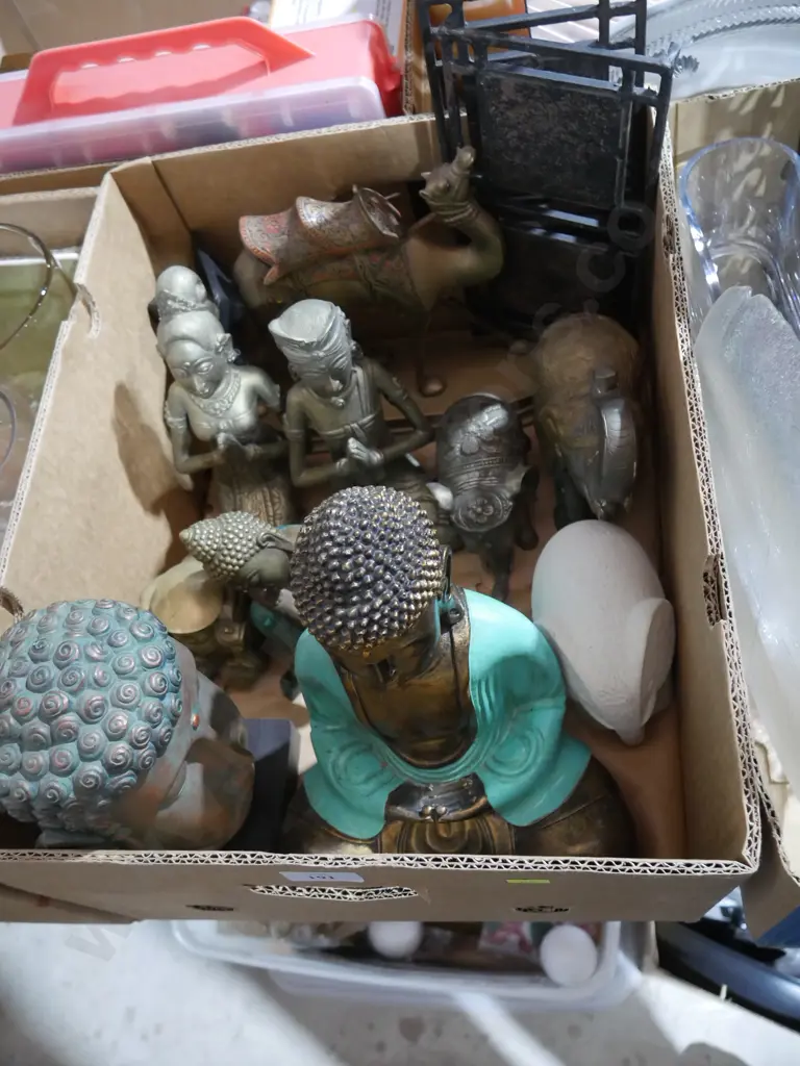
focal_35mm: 30
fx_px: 924
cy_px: 533
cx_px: 400
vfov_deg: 60.0
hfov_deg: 46.8
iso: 2500
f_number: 3.6
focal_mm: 15
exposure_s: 1/60
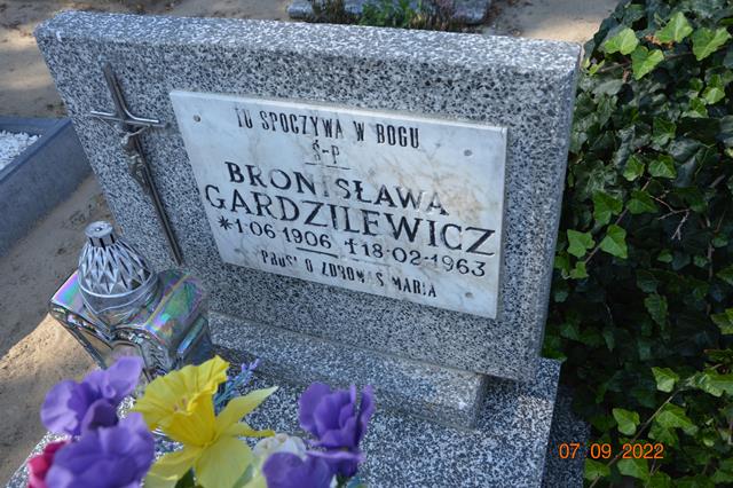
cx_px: 366
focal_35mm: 32
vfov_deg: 41.7
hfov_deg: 59.5
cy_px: 244
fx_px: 641
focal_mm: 21
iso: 100
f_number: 5.6
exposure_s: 1/125
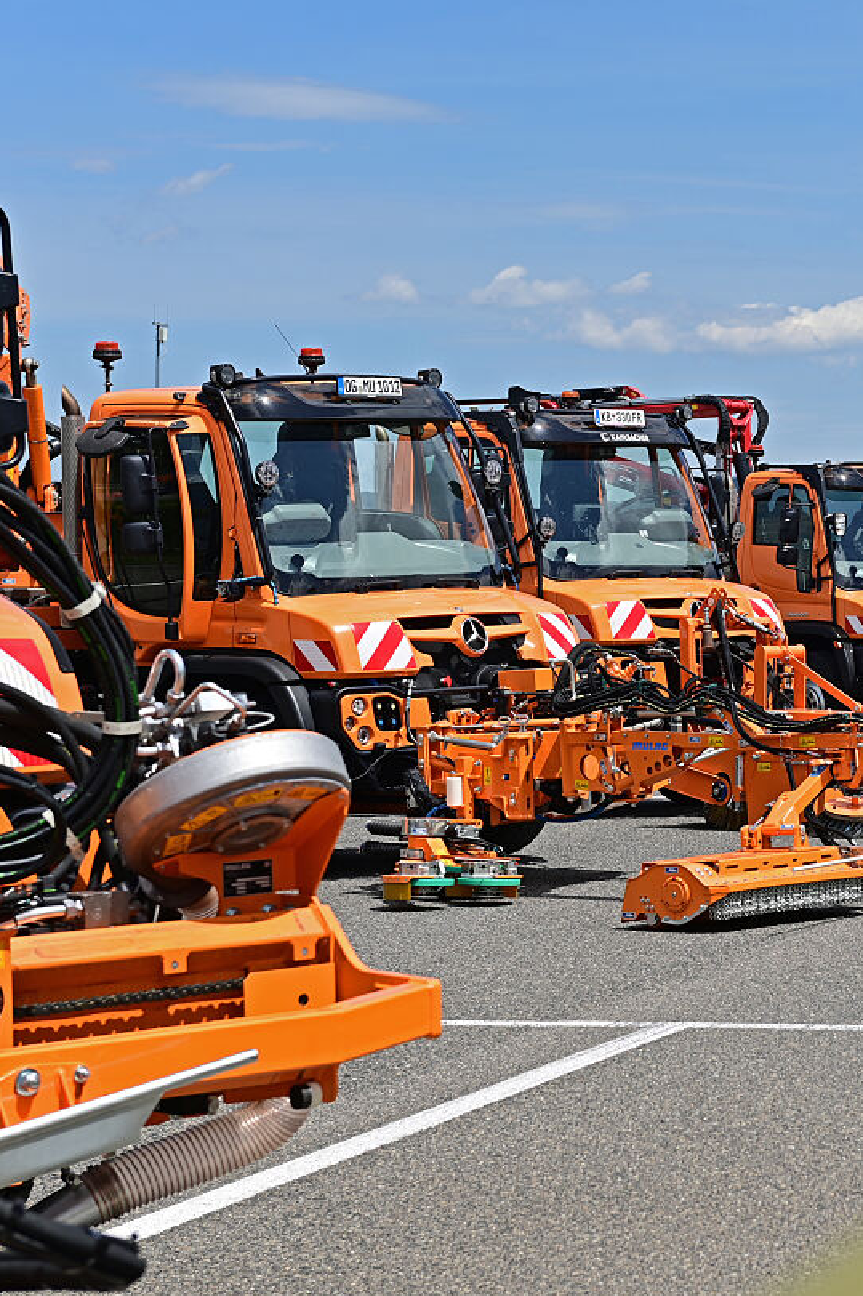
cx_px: 787
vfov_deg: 19.3
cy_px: 651
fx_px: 3813
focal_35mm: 106
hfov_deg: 12.8
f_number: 6.3
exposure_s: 1/400
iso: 100
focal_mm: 70
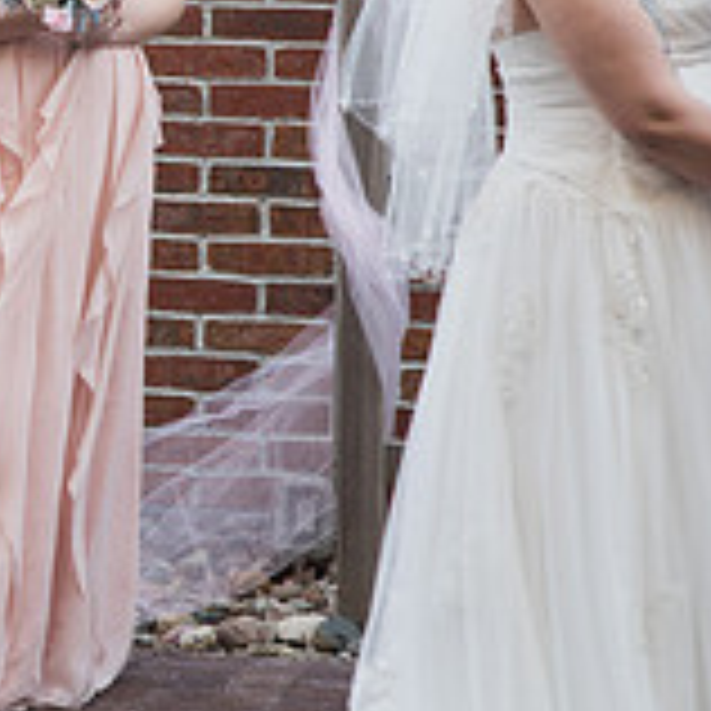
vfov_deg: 9.0
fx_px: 4508
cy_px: 74
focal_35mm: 194
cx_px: -351
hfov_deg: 8.8
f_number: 3.5
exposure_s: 1/200
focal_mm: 62
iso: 250
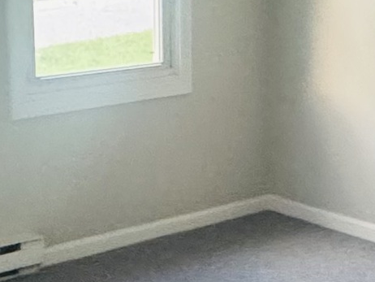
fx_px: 1008
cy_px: 121
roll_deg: -0.8
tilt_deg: -12.0
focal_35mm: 93
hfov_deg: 21.0
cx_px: 136
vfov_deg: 15.9
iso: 1000
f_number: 2.2
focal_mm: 2.22
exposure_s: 1/60
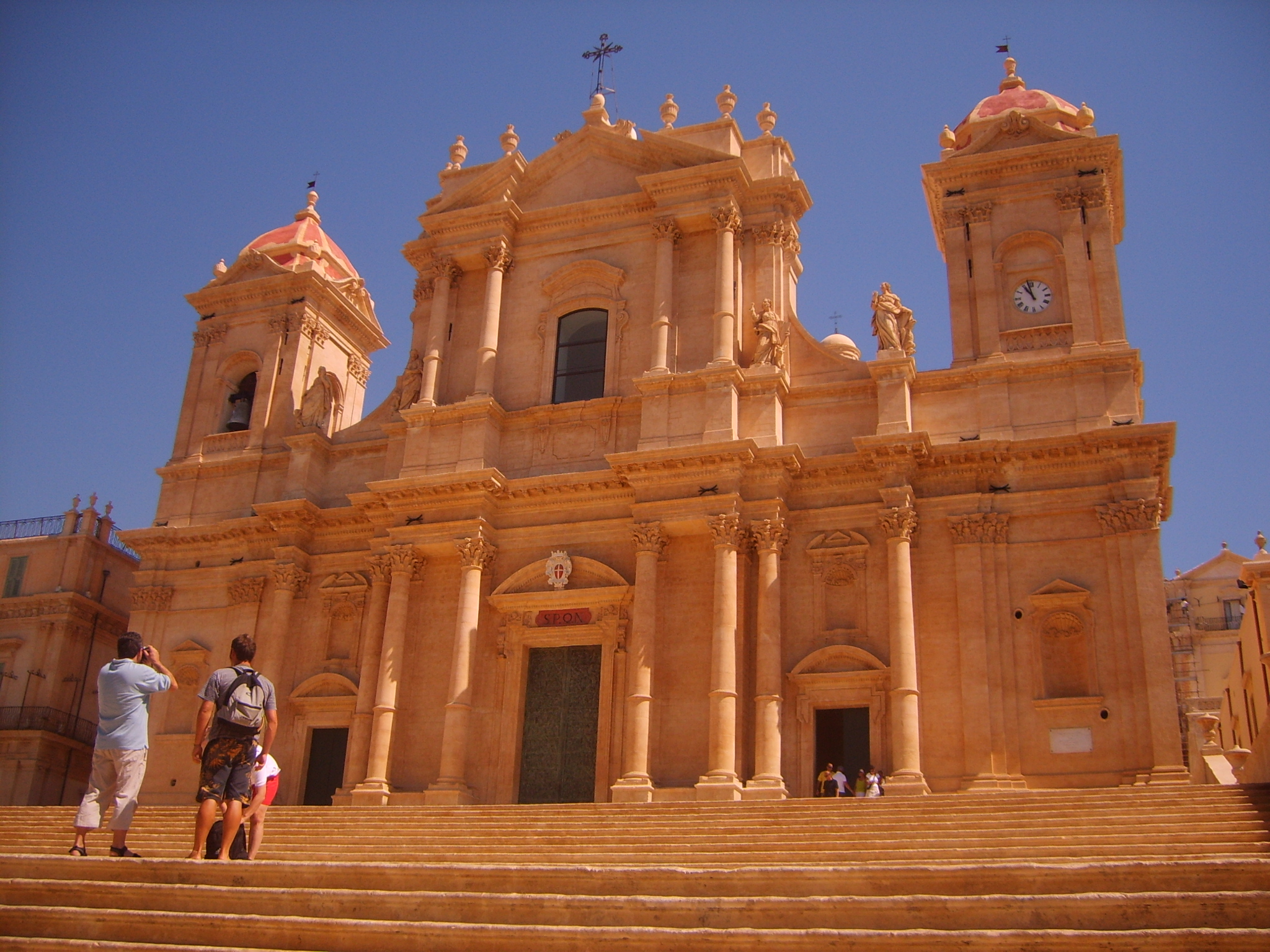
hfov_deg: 52.6
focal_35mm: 35
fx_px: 1284
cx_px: 635
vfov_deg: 40.7
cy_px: 476
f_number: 7.1
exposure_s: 1/180
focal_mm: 5.8
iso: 50
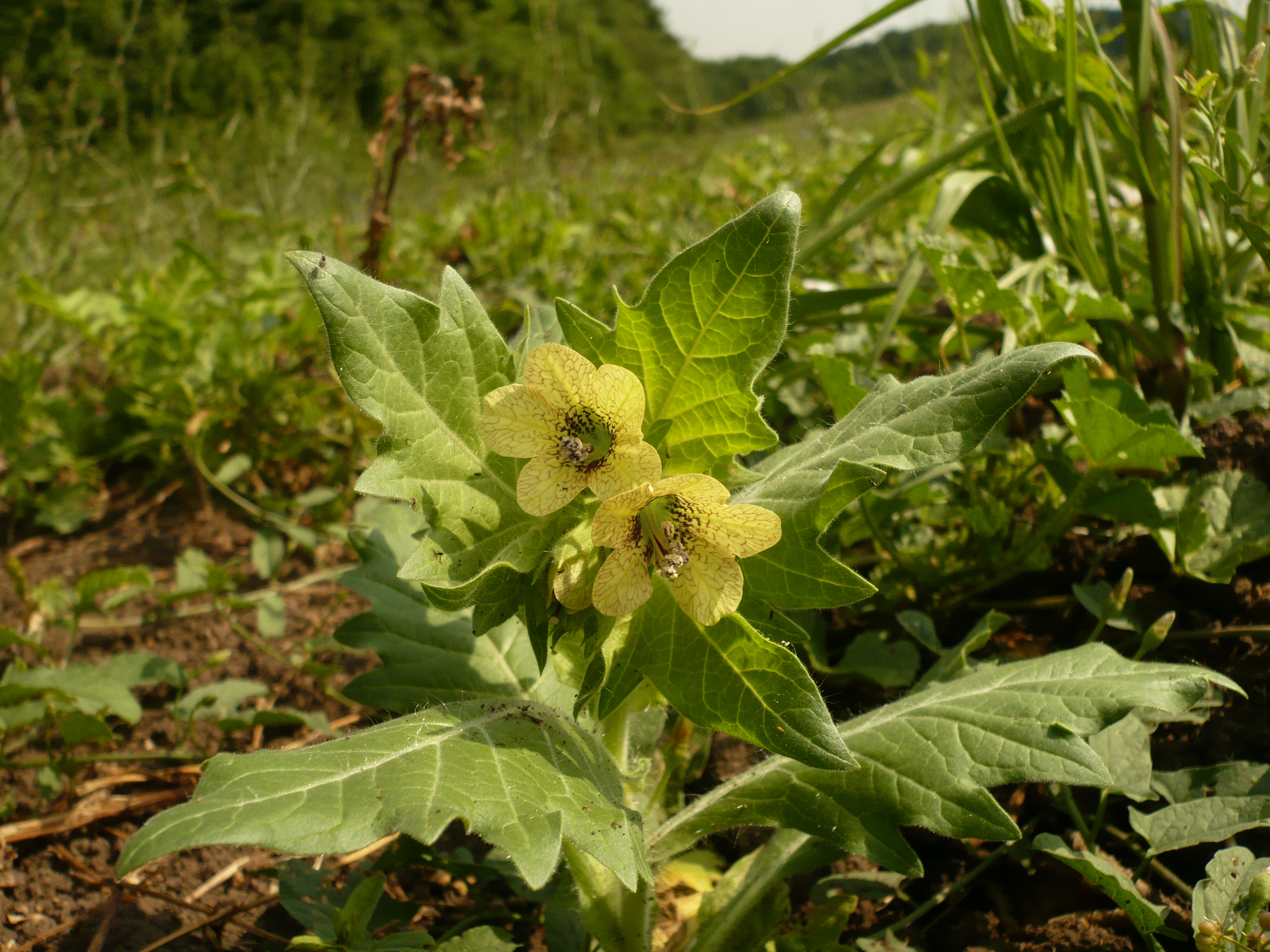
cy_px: 476
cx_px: 635
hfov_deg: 52.6
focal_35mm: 35
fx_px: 1284
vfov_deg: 40.7
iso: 100
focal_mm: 5.8
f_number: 8
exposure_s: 1/200
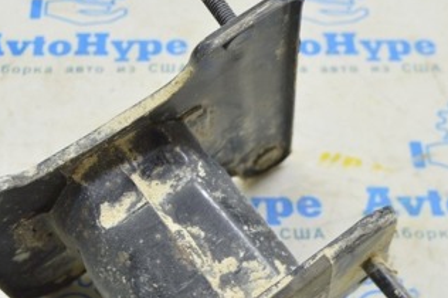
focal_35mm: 85
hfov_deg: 23.9
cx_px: 180
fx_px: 1057
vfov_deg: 15.9
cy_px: 236
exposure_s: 1/20
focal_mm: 28
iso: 400
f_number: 5.6
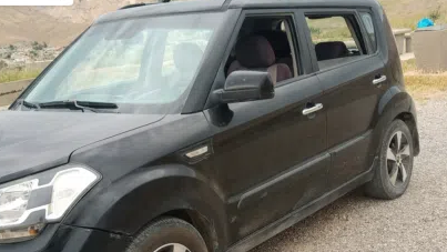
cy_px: 165
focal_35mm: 45
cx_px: 241
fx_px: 534
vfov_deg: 26.4
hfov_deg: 45.4
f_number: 1.8
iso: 111
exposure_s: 1/240
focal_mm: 3.61
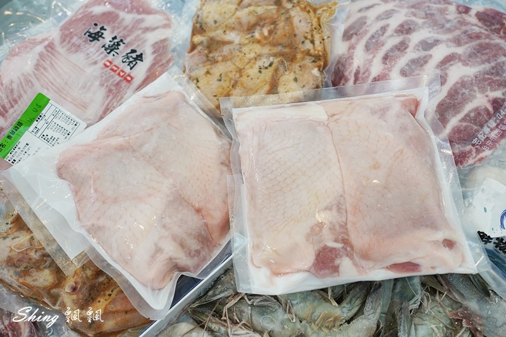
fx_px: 506
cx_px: 253
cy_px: 168
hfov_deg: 53.1
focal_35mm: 36
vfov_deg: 36.9
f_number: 5.6
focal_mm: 36
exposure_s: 1/80
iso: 800
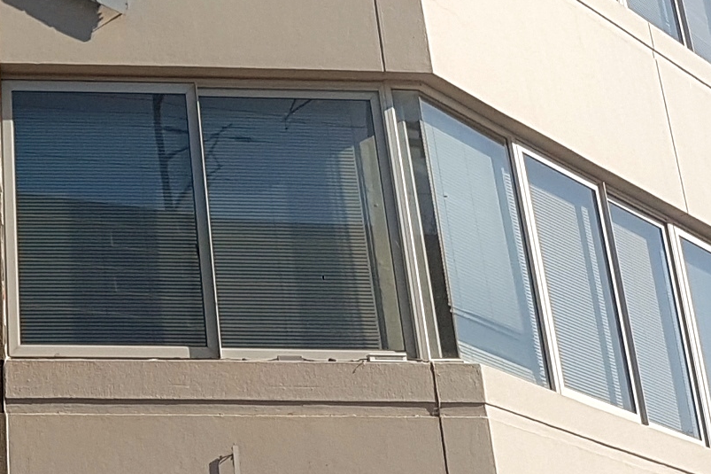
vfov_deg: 13.2
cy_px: -260
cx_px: -16
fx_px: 1915
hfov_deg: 20.3
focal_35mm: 97
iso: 40
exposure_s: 1/1892
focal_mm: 4.2
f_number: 1.7
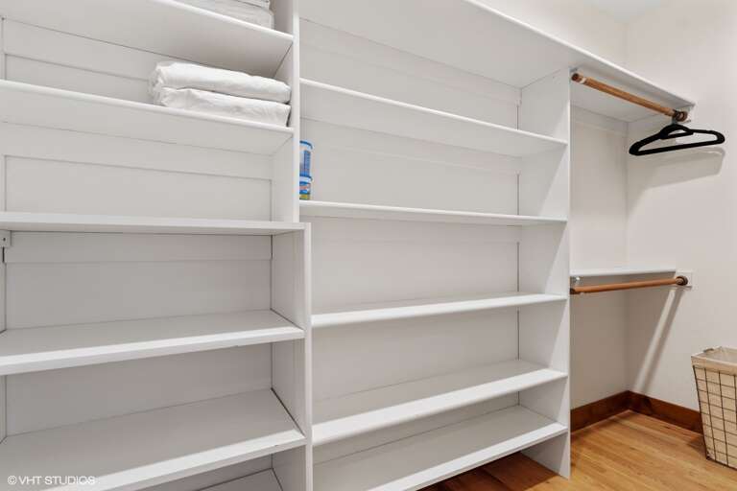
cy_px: 246
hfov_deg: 93.3
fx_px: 348
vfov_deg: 70.4
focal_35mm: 17
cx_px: 368
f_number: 6.3
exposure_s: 1/2
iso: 200
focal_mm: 11.5
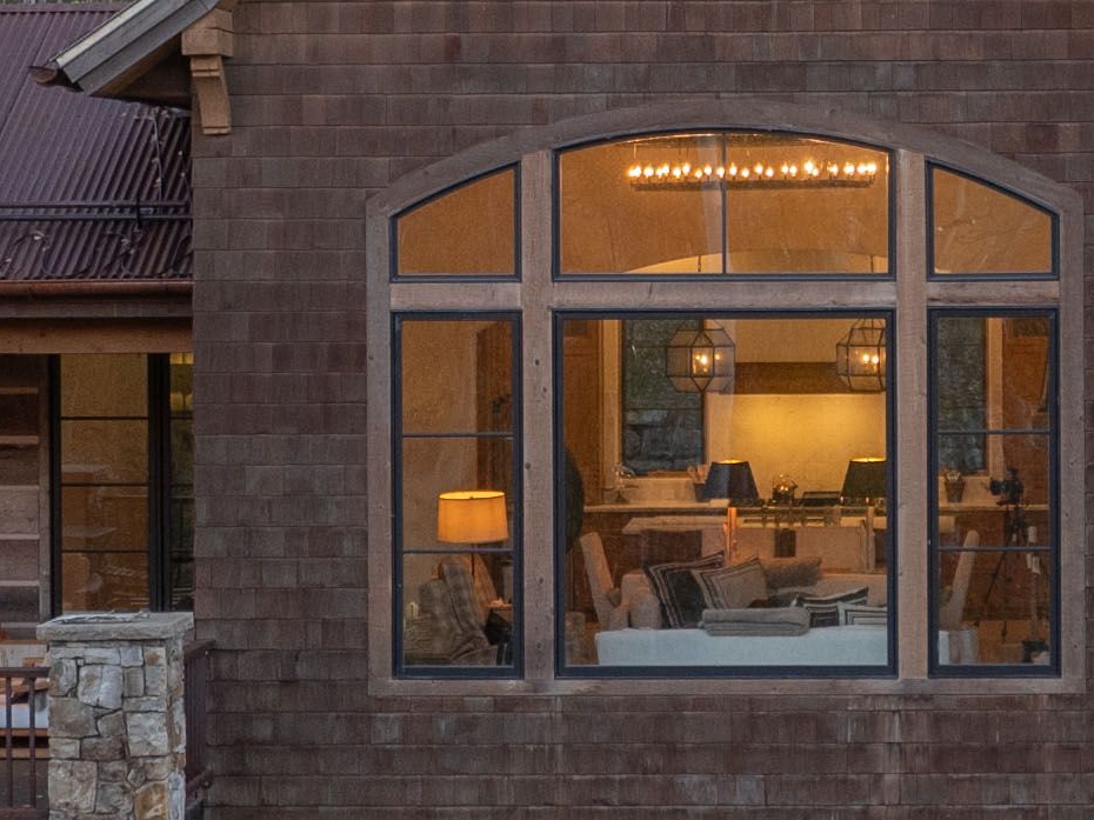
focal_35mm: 136
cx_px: 869
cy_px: 205
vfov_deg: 10.9
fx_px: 4297
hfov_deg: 14.4
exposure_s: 1/50
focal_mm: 12.29
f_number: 2.8
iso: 100
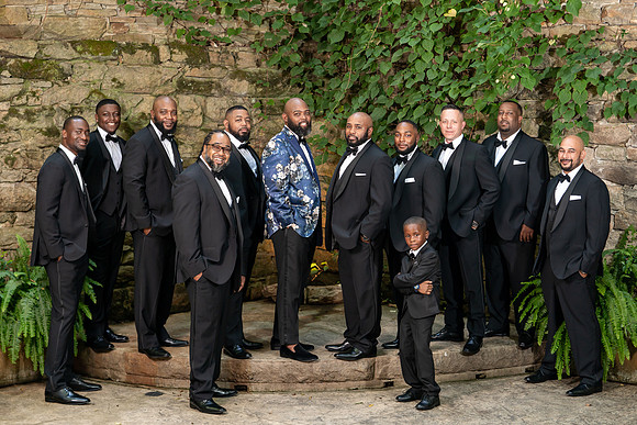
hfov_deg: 28.3
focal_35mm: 71
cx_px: 312
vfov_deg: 19.1
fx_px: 1263
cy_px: 208
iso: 400
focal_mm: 70
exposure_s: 1/200
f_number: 4
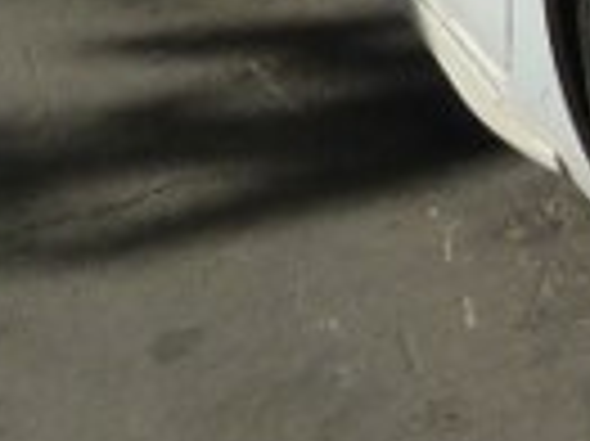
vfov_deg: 9.2
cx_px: 1441
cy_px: -369
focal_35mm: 153
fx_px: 2605
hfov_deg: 10.9
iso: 125
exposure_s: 1/400
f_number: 5.6
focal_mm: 4.5
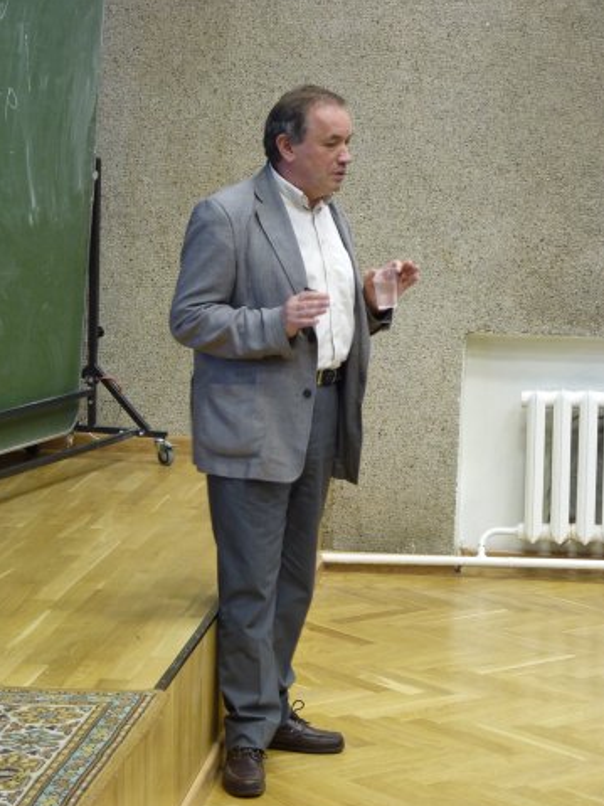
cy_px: 412
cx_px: 299
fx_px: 2211
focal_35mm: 95
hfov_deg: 15.6
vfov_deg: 20.7
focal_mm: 16.1
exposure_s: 1/6
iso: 200
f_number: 3.4
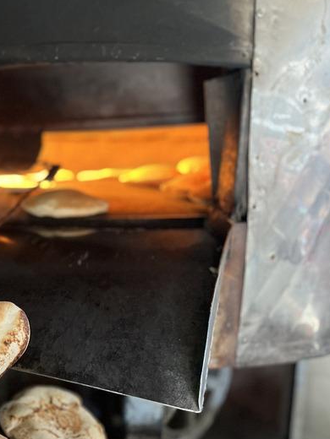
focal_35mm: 40
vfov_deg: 46.5
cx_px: 82
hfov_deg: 35.2
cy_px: 263
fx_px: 508
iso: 400
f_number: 1.6
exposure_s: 1/51
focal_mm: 5.1
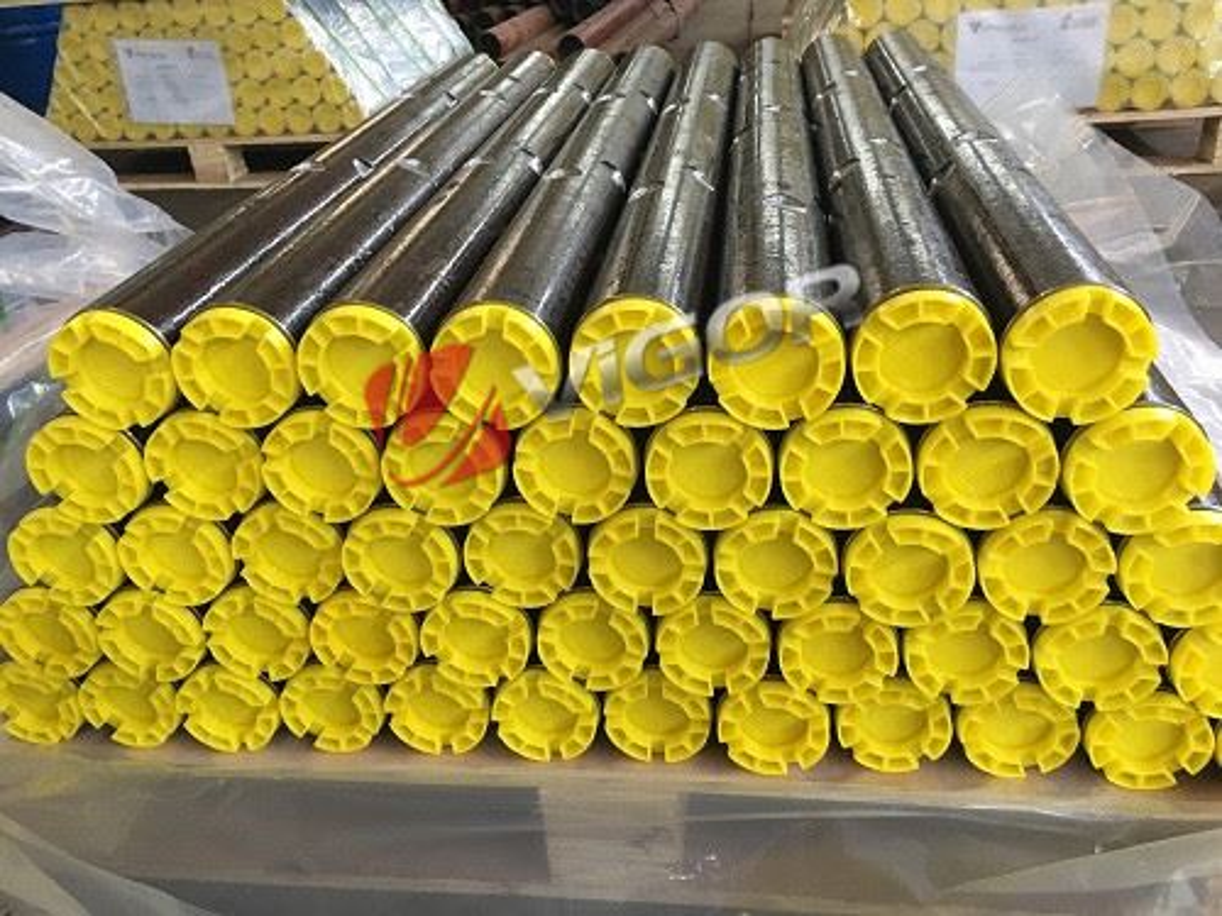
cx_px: 611
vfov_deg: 48.2
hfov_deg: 61.7
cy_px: 458
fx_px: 1024
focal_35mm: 29
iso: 200
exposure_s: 1/33
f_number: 2.2
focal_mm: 4.15
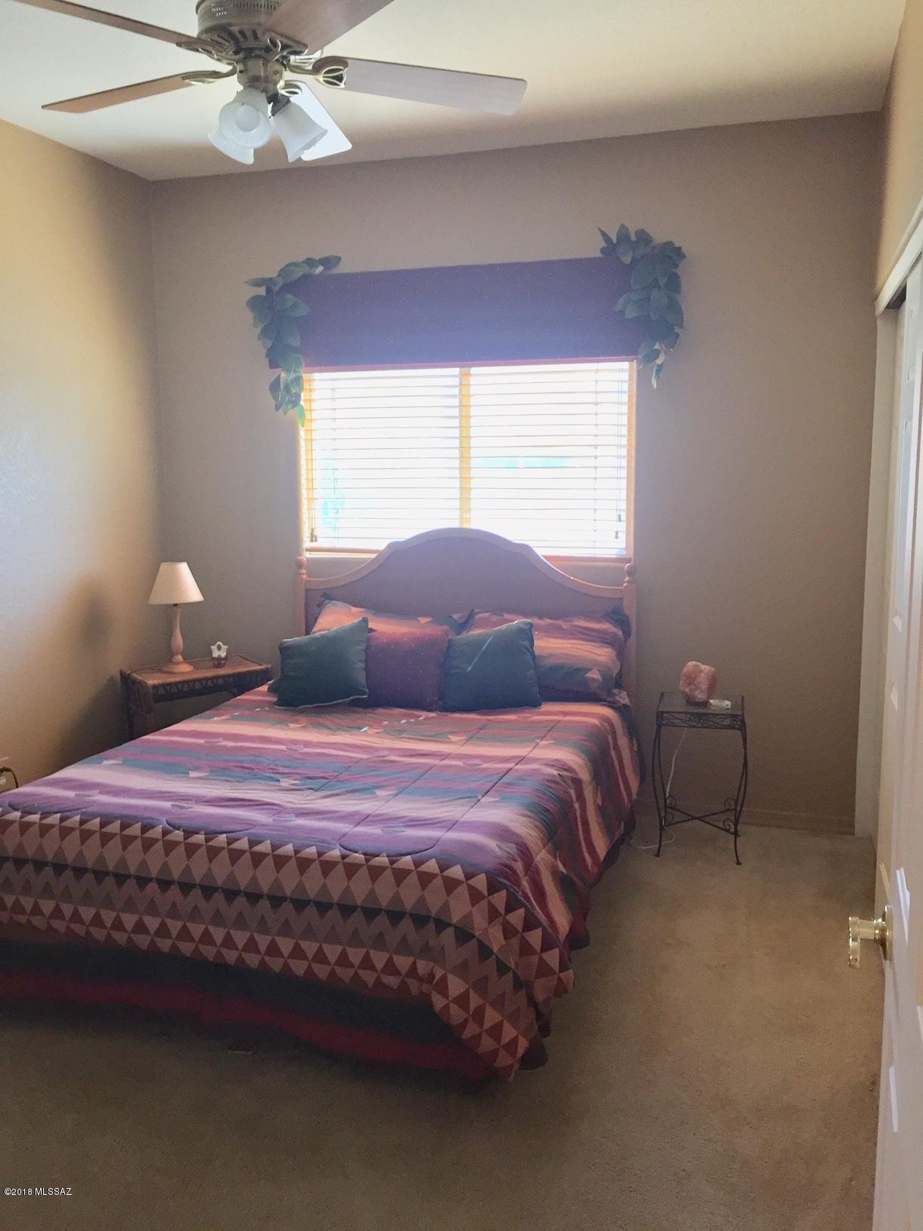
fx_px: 1031
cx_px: 462
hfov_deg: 48.2
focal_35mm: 29
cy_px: 616
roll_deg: +0.0
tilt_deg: -8.5
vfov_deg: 61.7
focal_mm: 4.15
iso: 200
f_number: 2.2
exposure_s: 1/30
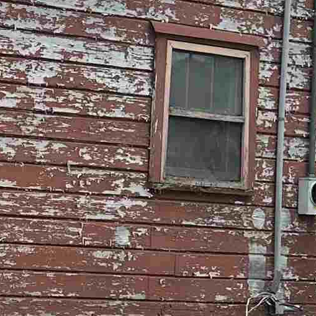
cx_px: -282
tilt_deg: +0.8
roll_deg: -0.3
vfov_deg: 13.6
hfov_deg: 12.3
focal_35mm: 128
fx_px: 1322
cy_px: 207
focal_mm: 6.86
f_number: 1.78
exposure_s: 1/903
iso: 80
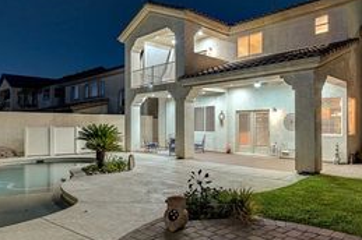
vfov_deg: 47.7
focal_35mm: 27
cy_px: 106
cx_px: 189
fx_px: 271
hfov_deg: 67.4
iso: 400
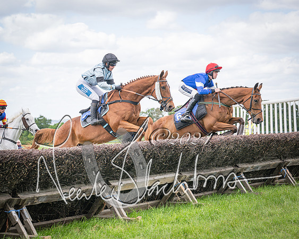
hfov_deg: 22.9
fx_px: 736
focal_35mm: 83
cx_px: 115
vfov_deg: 18.4
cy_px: 118
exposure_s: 1/1600
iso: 400
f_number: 4
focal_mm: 70
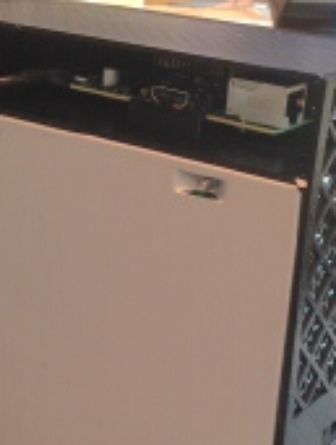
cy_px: 232
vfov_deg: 25.3
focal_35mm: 77
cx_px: 135
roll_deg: -2.6
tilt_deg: -16.4
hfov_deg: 19.2
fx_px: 993
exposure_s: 1/20
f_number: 2.4
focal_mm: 4.12
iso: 64
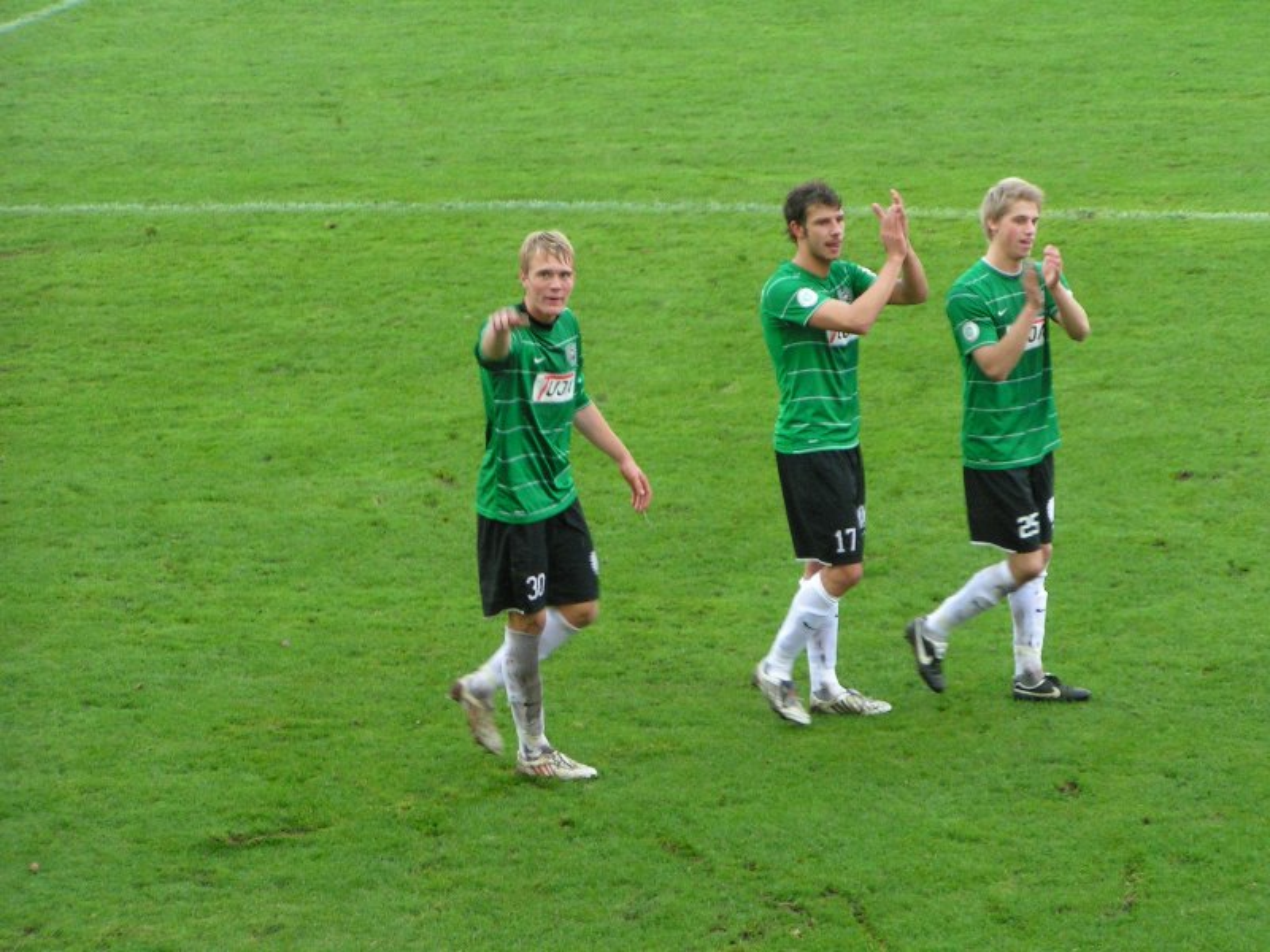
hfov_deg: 13.2
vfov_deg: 9.9
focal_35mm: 150
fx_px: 5503
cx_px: 635
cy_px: 476
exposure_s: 1/100
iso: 200
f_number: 3.5
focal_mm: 22.9
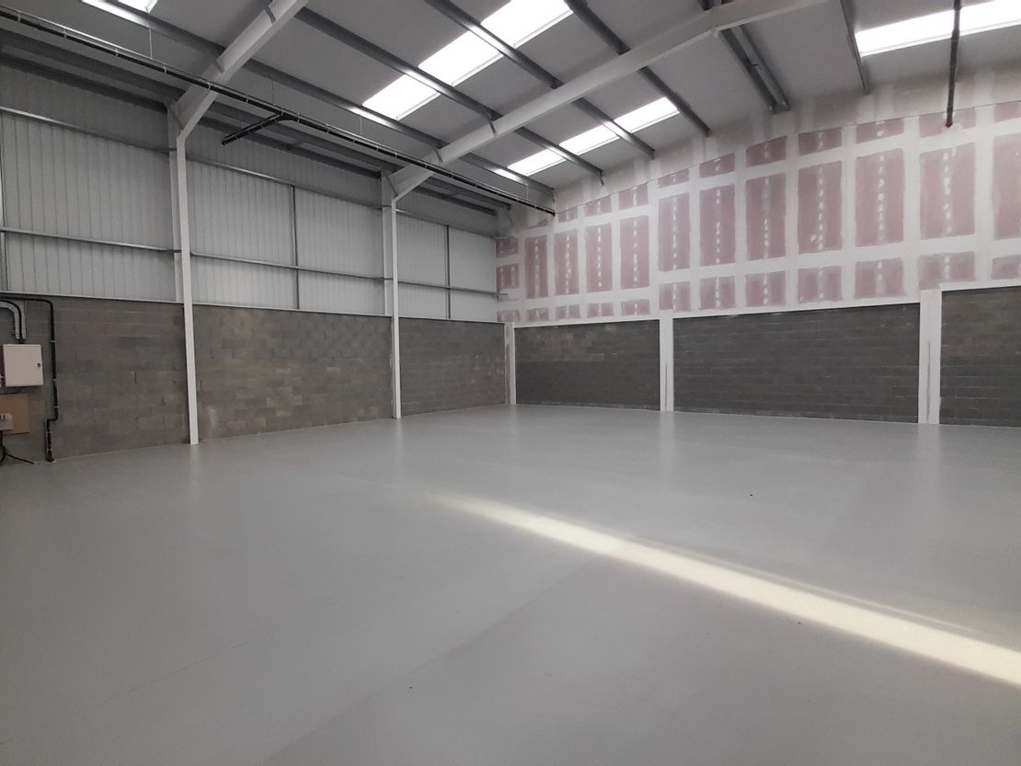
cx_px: 510
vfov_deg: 89.9
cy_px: 383
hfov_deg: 106.2
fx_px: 384
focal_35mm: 13
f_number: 2.2
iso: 80
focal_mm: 1.42
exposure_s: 1/50
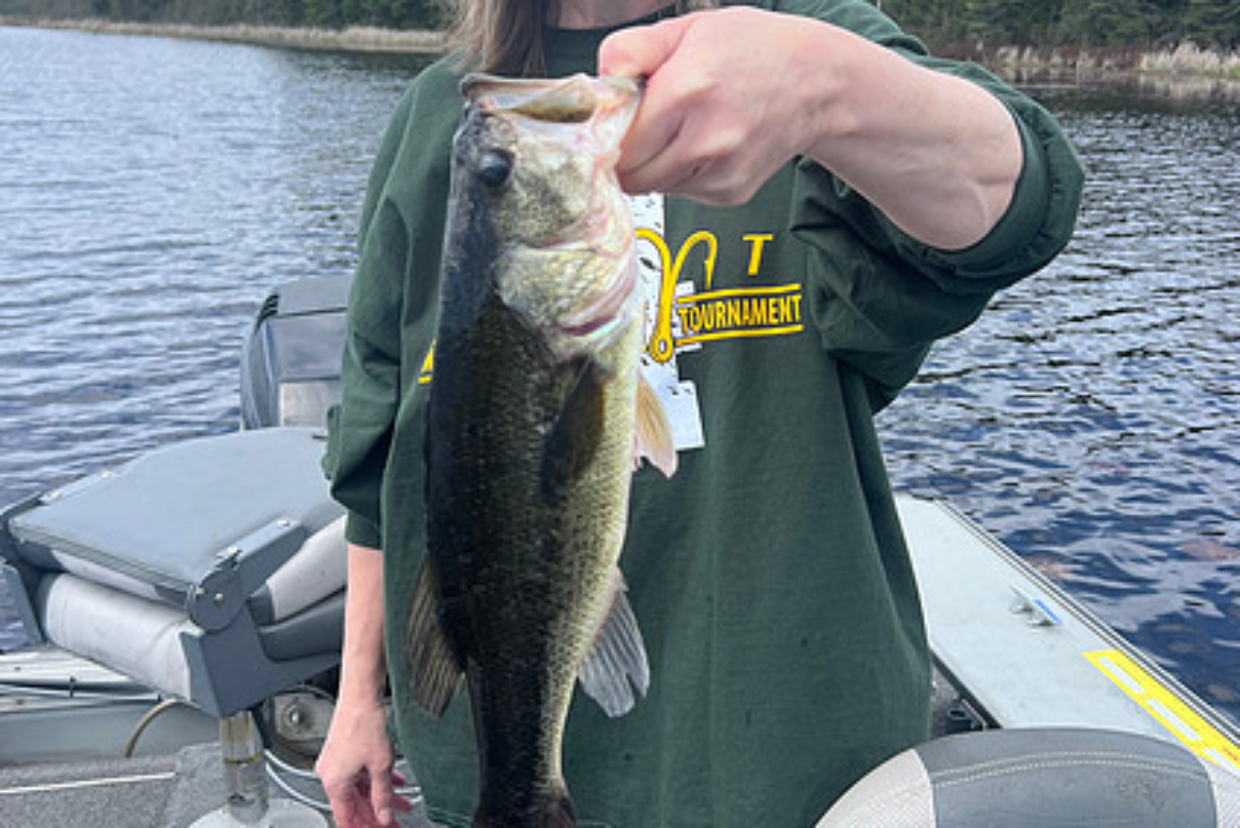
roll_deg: +0.5
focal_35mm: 37
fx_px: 1275
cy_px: 395
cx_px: 633
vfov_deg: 36.0
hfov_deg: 51.9
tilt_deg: -16.1
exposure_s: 1/1808
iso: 50
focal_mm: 5.7
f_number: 1.5
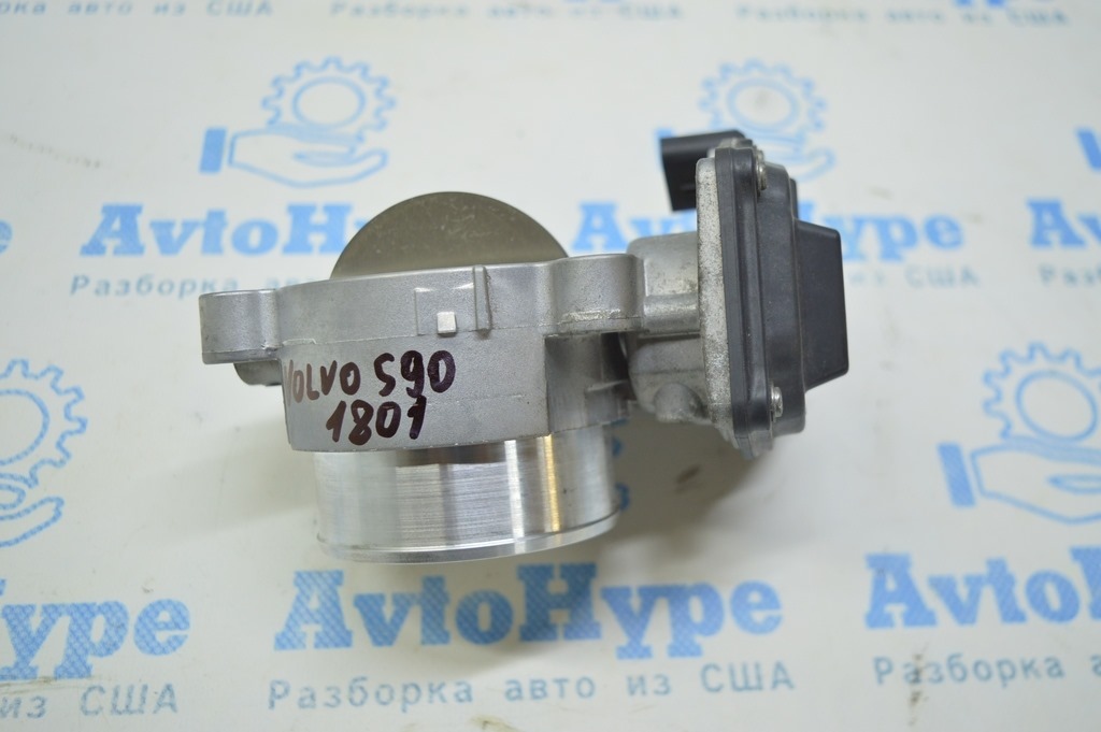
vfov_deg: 36.8
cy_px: 366
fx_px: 1100
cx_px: 550
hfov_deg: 53.2
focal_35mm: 36
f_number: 4
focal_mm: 24
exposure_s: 1/40
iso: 400
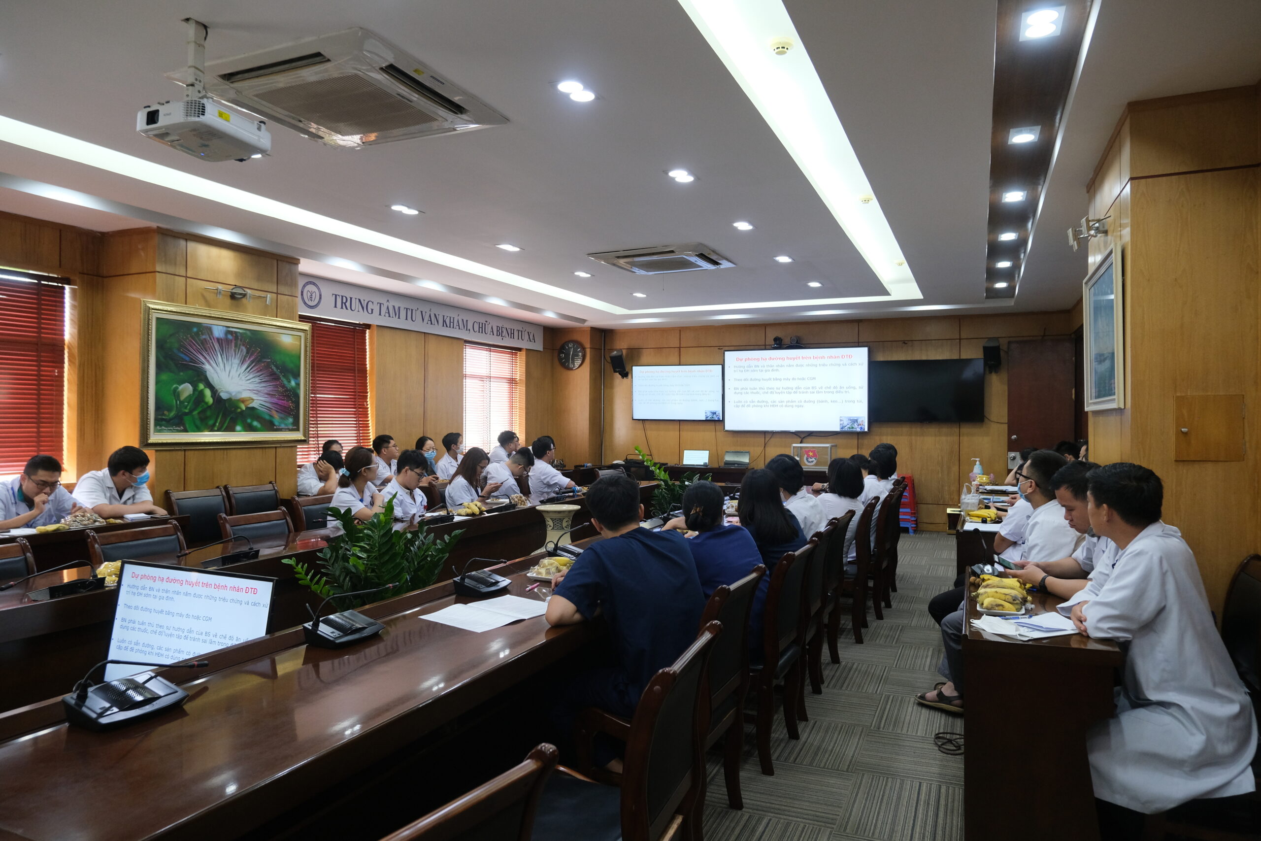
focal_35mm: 23
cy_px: 420
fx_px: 806
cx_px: 630
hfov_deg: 76.1
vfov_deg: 55.1
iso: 1000
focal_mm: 15.6
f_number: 3.5
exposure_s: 1/60
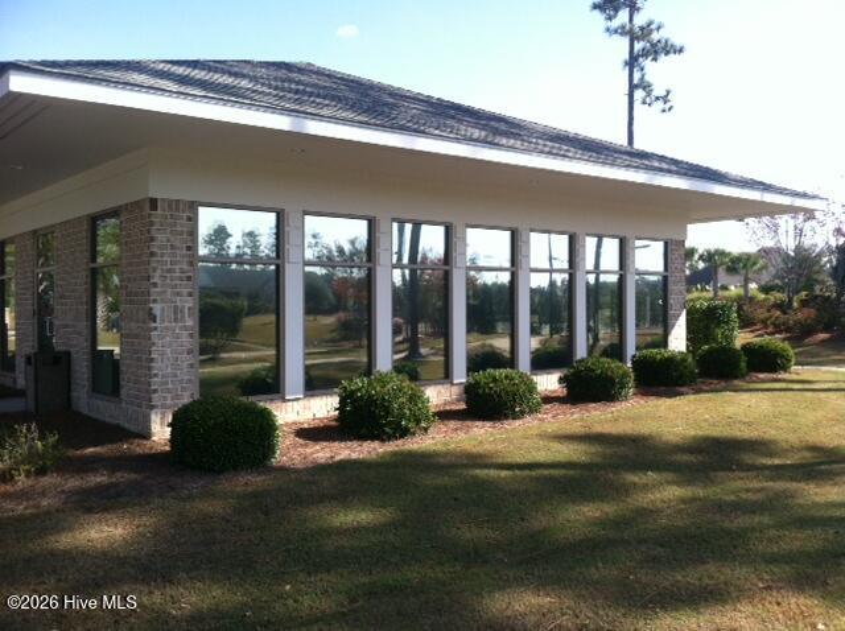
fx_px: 853
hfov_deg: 52.7
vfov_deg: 40.6
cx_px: 422
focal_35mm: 35
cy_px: 316
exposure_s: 1/476
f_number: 2.8
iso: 80
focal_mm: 3.85
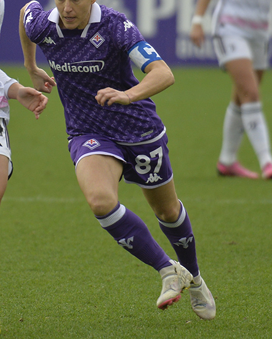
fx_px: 7995
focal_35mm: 795
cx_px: 12
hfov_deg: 1.9
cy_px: 107
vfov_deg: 2.4
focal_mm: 390
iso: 1250
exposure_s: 1/1000
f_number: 5.6
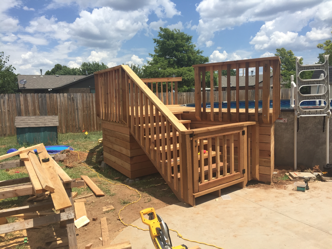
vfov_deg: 48.2
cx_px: 166
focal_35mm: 29
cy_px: 124
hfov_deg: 61.7
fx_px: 278
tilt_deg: -6.3
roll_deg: +1.7
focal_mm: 4.15
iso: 32
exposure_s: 1/2475
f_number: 2.2
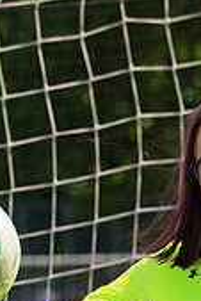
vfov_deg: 2.1
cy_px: 502
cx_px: 245
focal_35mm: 966
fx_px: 8073
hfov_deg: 1.4
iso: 200
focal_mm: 282
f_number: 11
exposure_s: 1/250
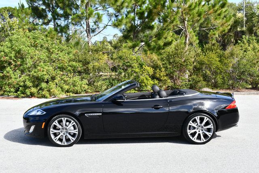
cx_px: 130
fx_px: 346
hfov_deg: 41.1
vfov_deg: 28.1
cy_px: 86
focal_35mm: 48
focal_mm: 24
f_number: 8
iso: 200
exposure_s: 1/250
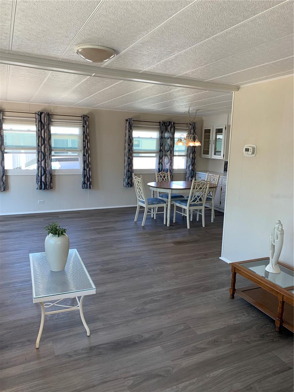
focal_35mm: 26
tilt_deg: -8.3
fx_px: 294
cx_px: 147
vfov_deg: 67.3
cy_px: 196
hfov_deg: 53.1
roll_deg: -0.4
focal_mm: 4.25
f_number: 1.8
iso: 64
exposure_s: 1/120
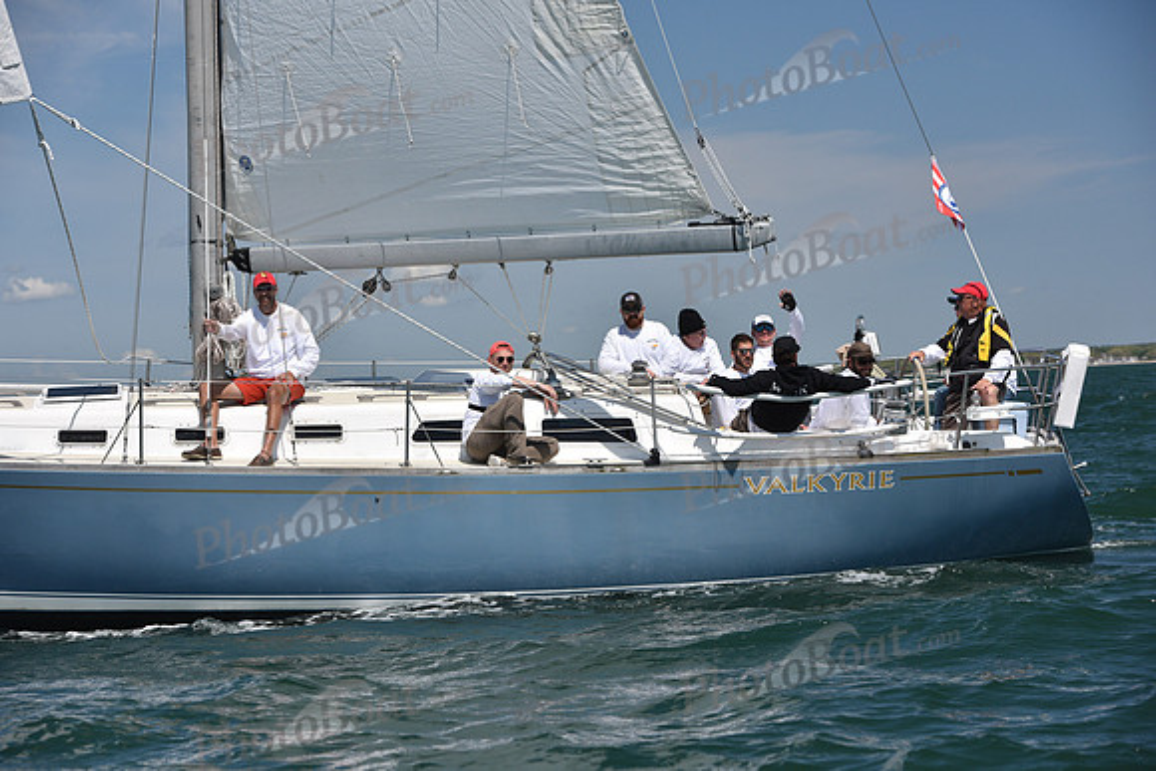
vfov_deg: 12.2
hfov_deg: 18.3
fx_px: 3597
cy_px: 386
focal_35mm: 112
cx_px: 578
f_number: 7.1
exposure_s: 1/800
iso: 320
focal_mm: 112
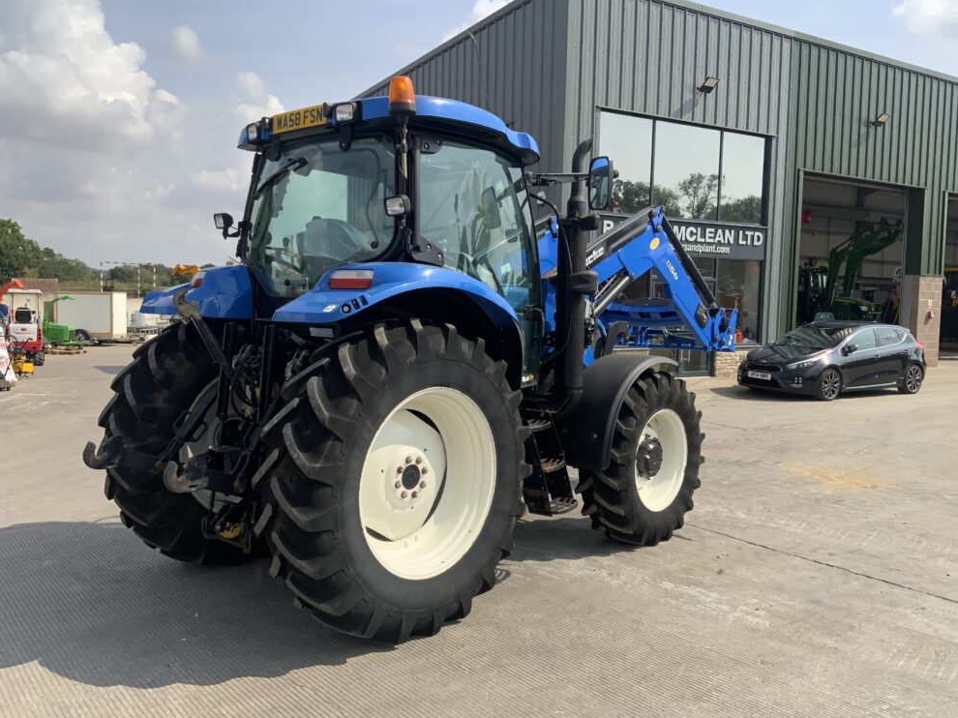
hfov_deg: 60.0
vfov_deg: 46.8
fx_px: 830
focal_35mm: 30
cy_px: 351
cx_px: 478
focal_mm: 3
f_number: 1.8
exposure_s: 1/1848
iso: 16
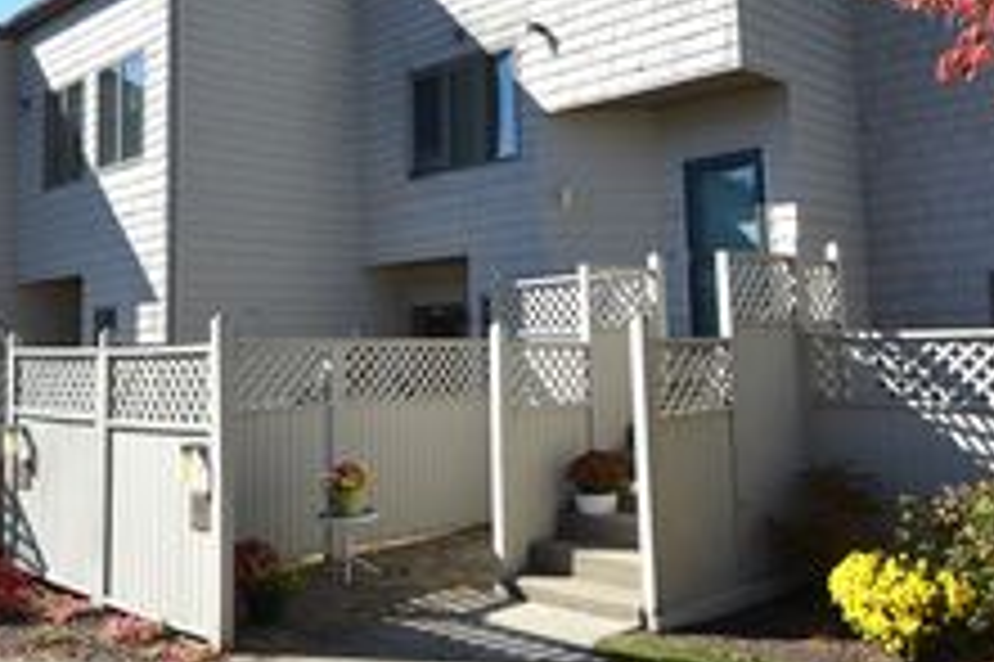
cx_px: 495
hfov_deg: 55.8
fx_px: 938
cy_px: 223
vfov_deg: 38.4
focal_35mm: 34
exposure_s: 1/200
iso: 100
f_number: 7.1
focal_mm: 10
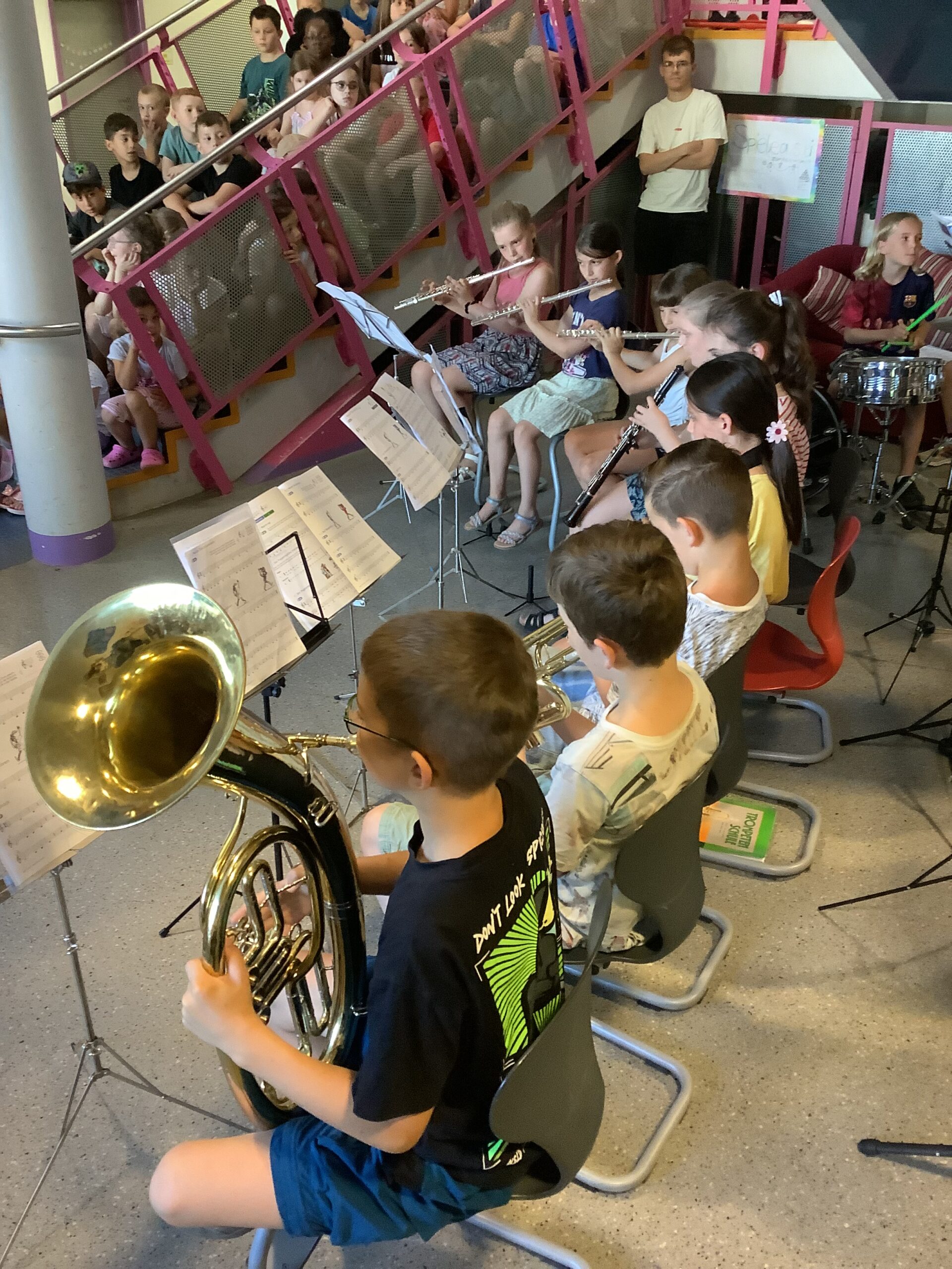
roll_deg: +0.3
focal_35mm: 31
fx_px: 1137
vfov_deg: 58.4
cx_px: 476
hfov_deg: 45.4
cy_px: 634
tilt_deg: -28.2
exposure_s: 1/25
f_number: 2.4
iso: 400
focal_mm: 3.3
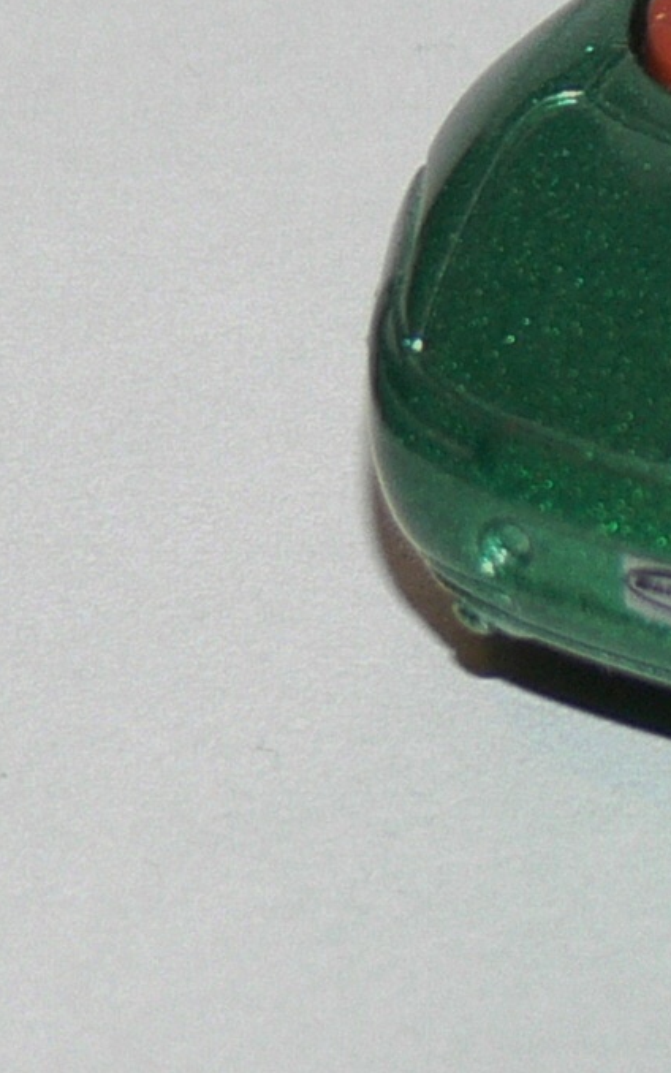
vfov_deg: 3.6
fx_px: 17226
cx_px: 1339
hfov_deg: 2.2
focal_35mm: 589
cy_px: -28
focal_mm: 24.4
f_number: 3.6
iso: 100
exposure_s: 1/30
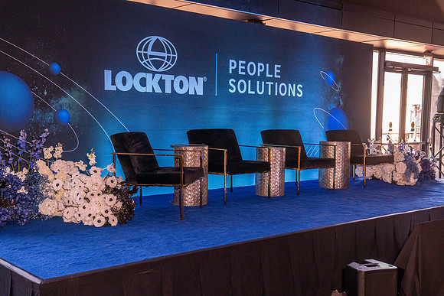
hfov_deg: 43.6
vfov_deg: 29.9
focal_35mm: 45
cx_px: 222
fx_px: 555
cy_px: 148
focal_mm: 45
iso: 6400
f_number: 4.5
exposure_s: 1/200
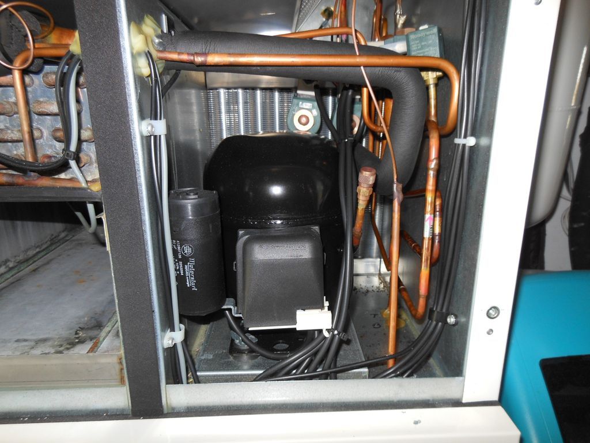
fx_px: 426
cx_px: 295
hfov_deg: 69.4
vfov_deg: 54.9
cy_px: 222
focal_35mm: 25
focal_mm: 4.5
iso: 100
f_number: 3.2
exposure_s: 1/25
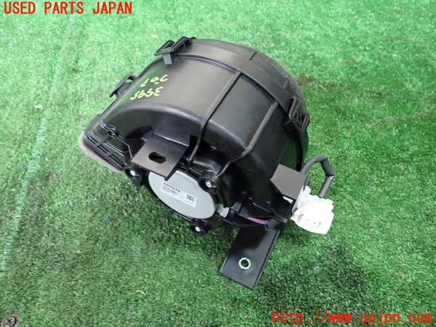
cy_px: 164
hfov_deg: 60.0
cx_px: 218
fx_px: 378
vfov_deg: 46.8
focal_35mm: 30
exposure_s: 1/30
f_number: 2.3
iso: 800
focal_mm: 5.4
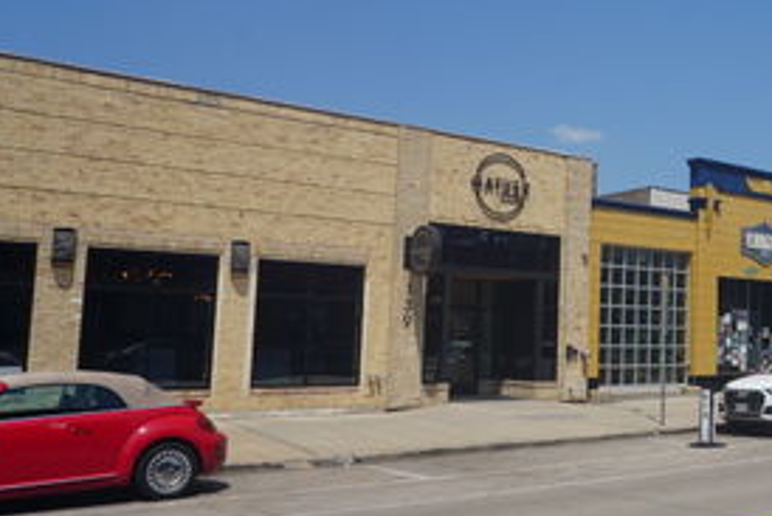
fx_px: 901
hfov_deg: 43.6
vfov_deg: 31.9
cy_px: 237
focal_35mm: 42
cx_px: 645
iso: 100
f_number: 11
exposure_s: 1/250
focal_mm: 16
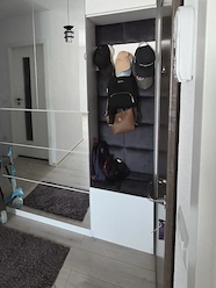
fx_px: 175
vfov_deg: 76.4
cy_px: 95
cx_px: 73
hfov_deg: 62.0
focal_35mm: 21
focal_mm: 2.2
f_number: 2.2
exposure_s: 1/50
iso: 1000
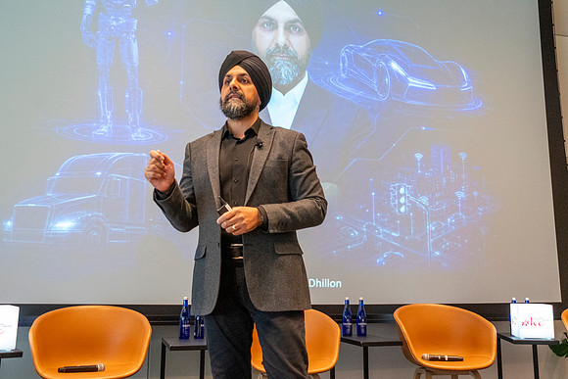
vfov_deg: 36.9
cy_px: 190
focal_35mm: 36
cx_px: 284
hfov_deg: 53.1
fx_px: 568
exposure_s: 1/125
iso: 3200
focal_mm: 24
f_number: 3.8
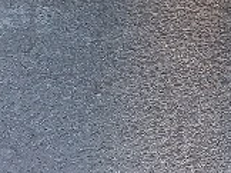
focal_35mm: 142
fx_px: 946
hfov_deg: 12.2
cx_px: 469
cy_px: -359
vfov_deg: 8.6
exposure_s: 1/556
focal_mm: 5.54
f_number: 1.8
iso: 40
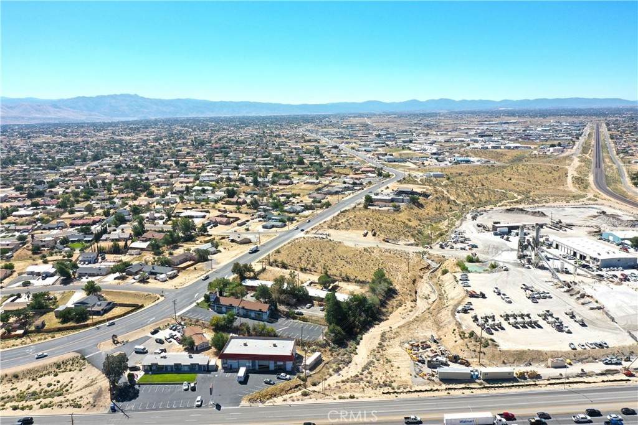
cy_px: 212
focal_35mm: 28
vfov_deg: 46.4
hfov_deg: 65.5
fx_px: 496
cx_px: 319
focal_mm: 10.26
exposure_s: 1/320
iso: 100
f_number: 5.6
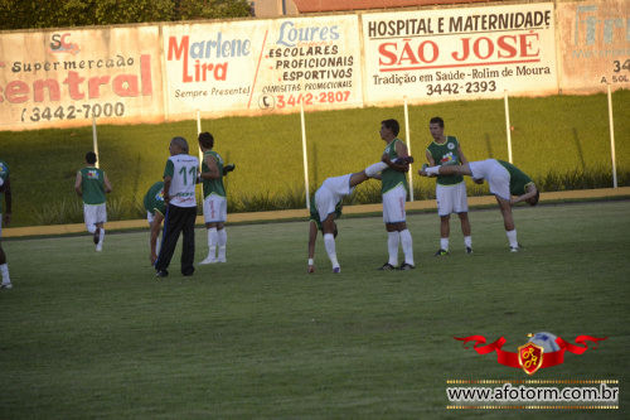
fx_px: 3542
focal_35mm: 202
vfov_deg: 6.8
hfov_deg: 10.2
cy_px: 210
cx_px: 315
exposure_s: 1/320
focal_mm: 135
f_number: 5.6
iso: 400
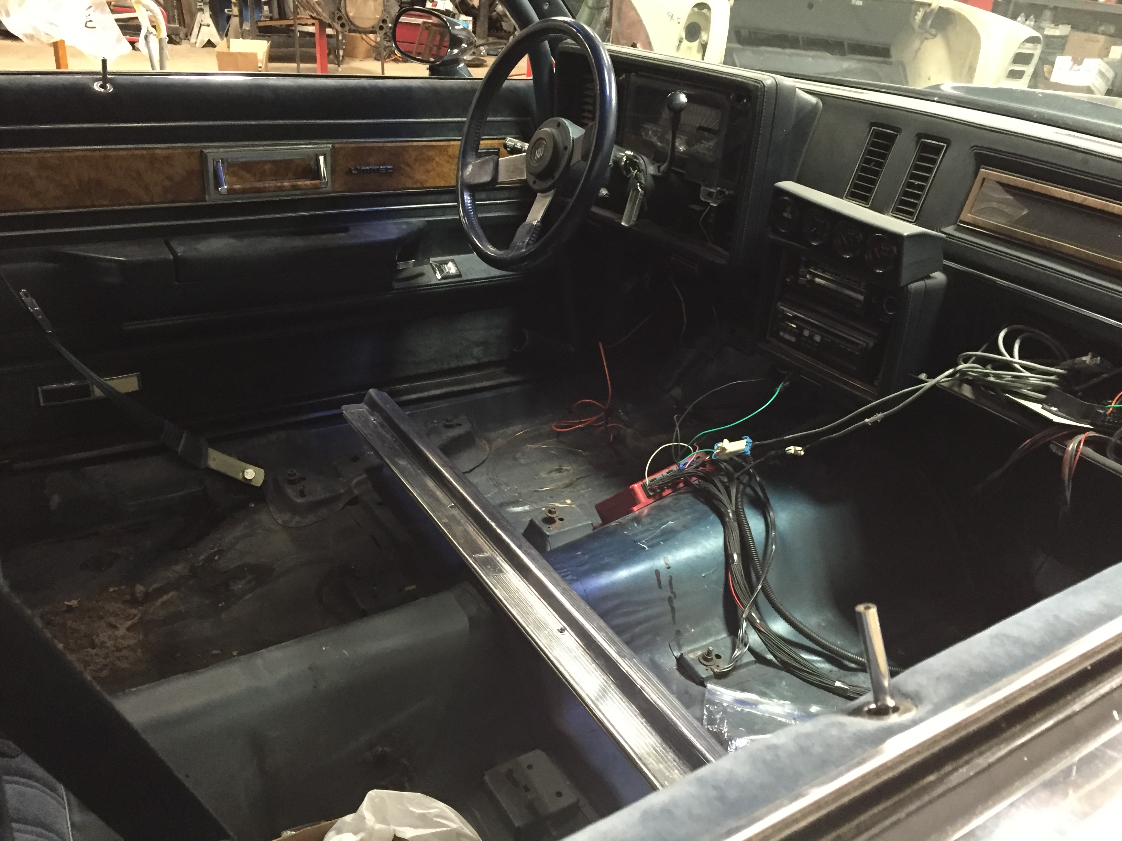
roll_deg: -4.3
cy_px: 420
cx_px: 561
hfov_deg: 61.7
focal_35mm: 29
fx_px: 940
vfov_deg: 48.2
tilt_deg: -26.7
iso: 250
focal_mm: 4.15
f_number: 2.2
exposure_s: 1/15
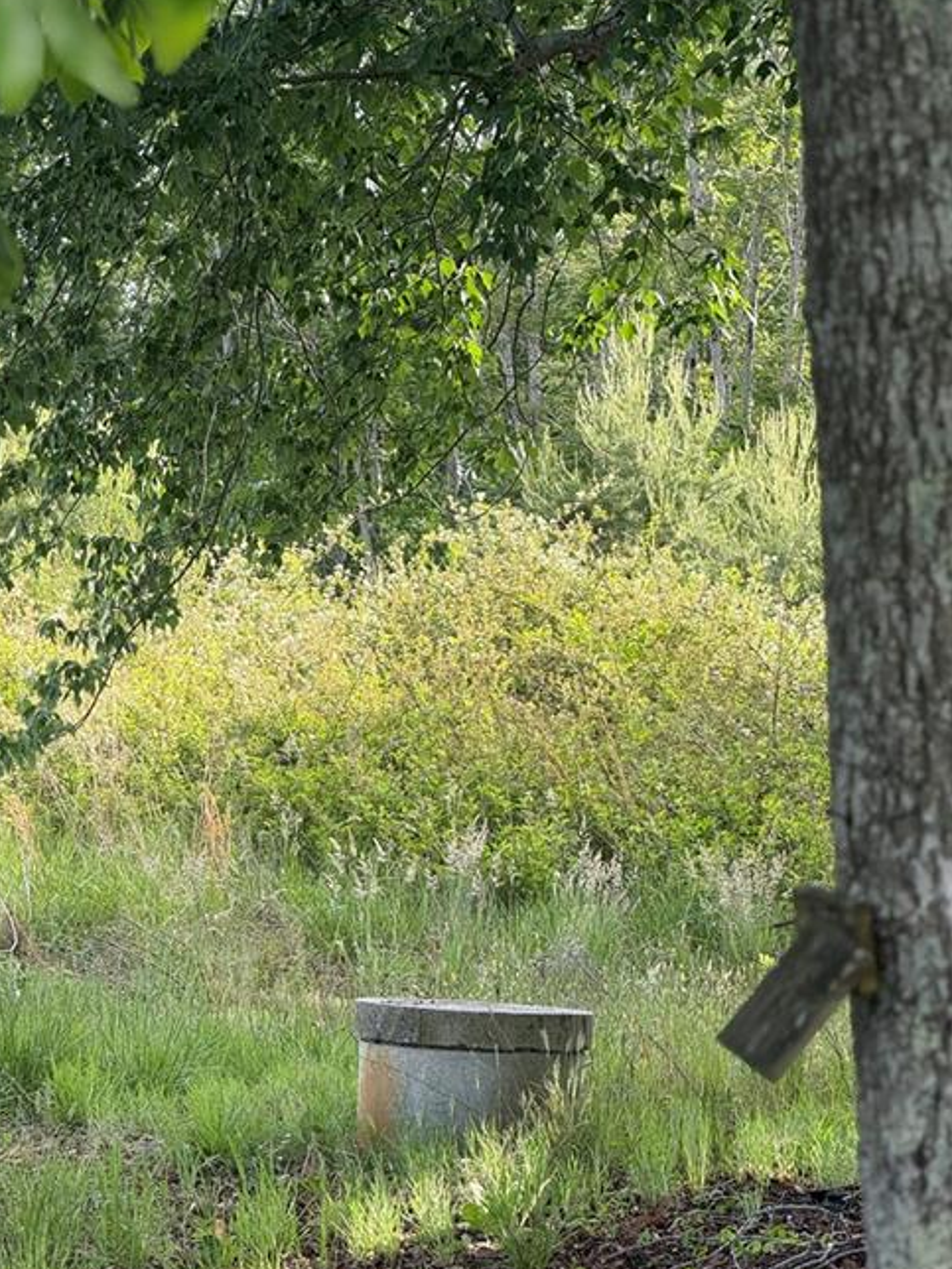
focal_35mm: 143
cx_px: 451
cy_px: 668
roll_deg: -2.2
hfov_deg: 10.4
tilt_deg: +0.5
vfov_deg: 13.8
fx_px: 5244
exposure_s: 1/223
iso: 64
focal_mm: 15.66
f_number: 2.8
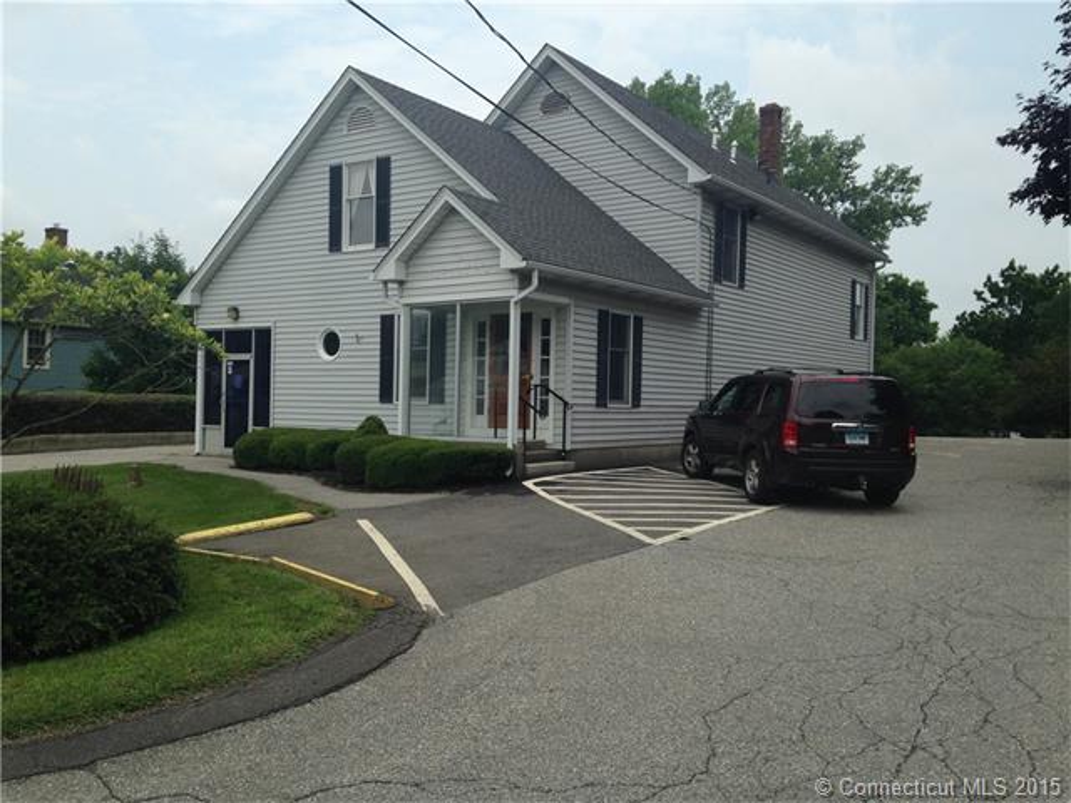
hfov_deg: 55.4
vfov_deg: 42.9
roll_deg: -1.0
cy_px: 402
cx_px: 536
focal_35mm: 33
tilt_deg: -0.7
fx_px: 1021
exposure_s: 1/1595
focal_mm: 4.12
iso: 50
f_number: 2.4
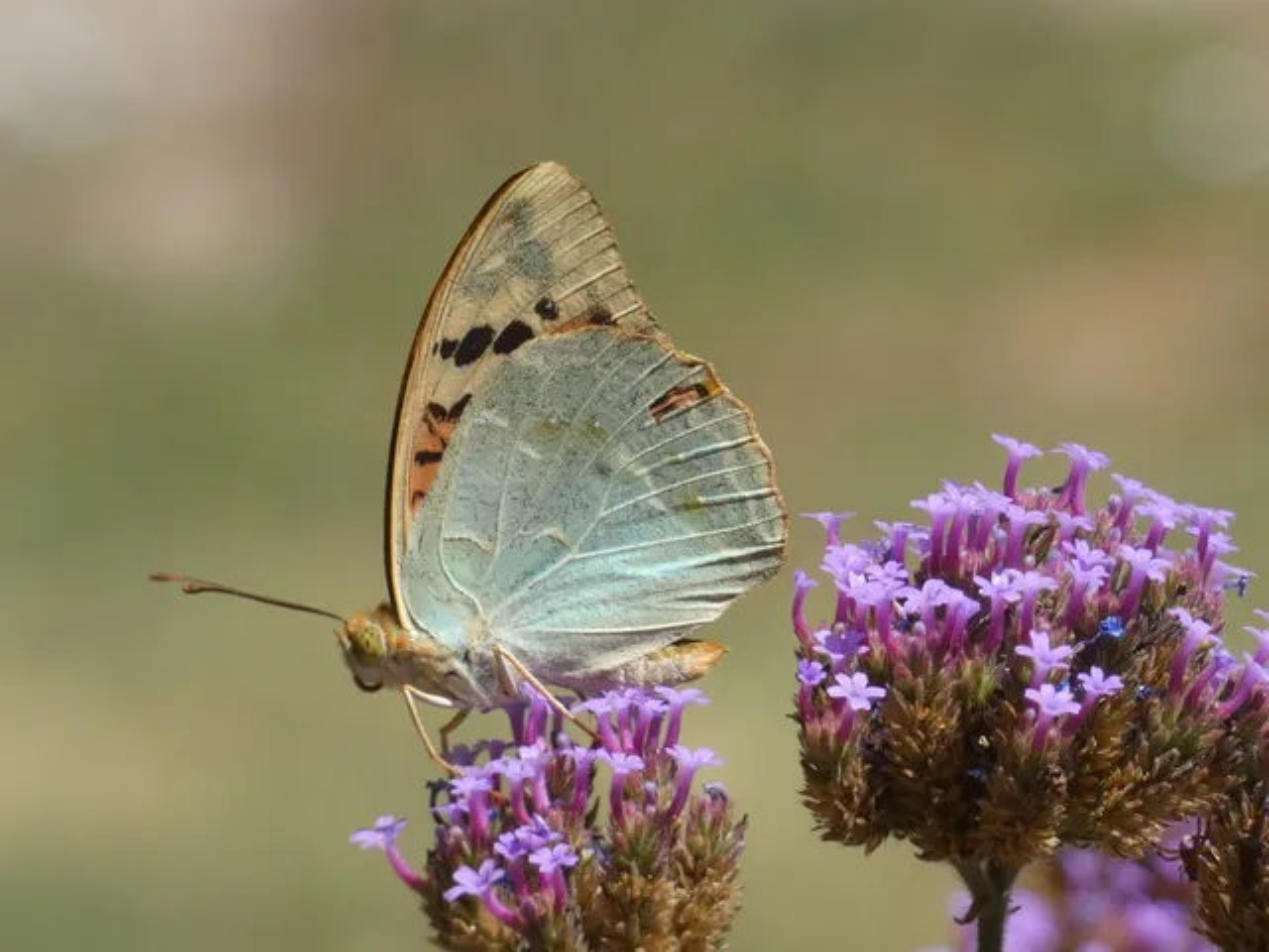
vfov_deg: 3.7
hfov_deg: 5.0
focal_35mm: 400
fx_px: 14664
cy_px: 476
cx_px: 634
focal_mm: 71.7
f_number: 5.6
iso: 80
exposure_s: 1/125
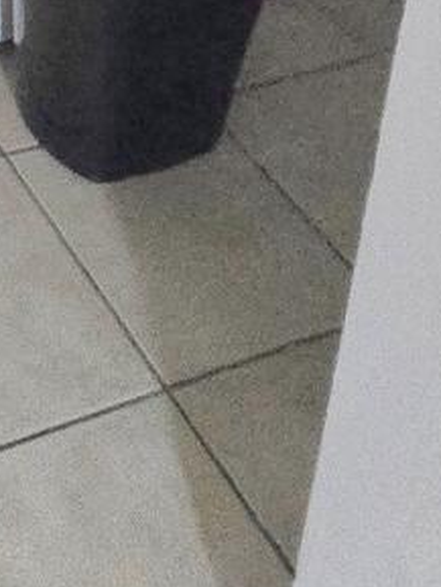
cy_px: -595
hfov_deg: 17.5
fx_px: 1171
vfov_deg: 18.3
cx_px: -341
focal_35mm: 69
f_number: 2.2
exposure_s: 1/60.2
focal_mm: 1.7
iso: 1000
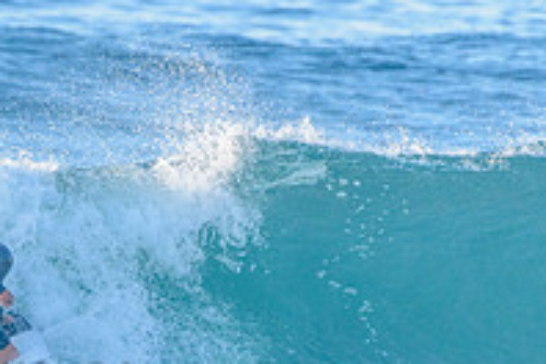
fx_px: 22187
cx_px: -135
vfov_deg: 0.9
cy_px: 352
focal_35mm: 1463
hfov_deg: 1.4
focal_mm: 500
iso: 800
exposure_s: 1/2000
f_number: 5.6
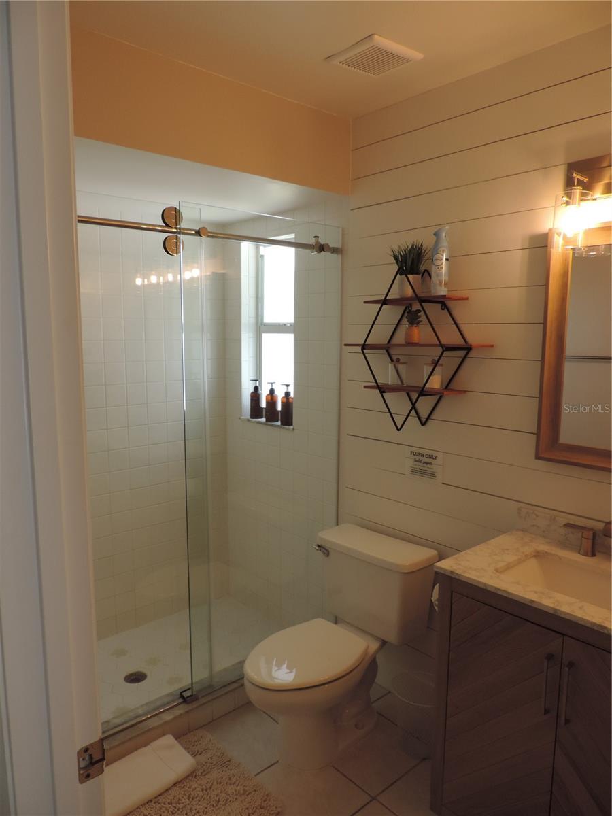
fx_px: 566
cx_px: 306
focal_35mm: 24
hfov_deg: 56.8
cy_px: 408
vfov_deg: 71.6
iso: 110
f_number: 3
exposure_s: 1/30
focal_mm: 4.3
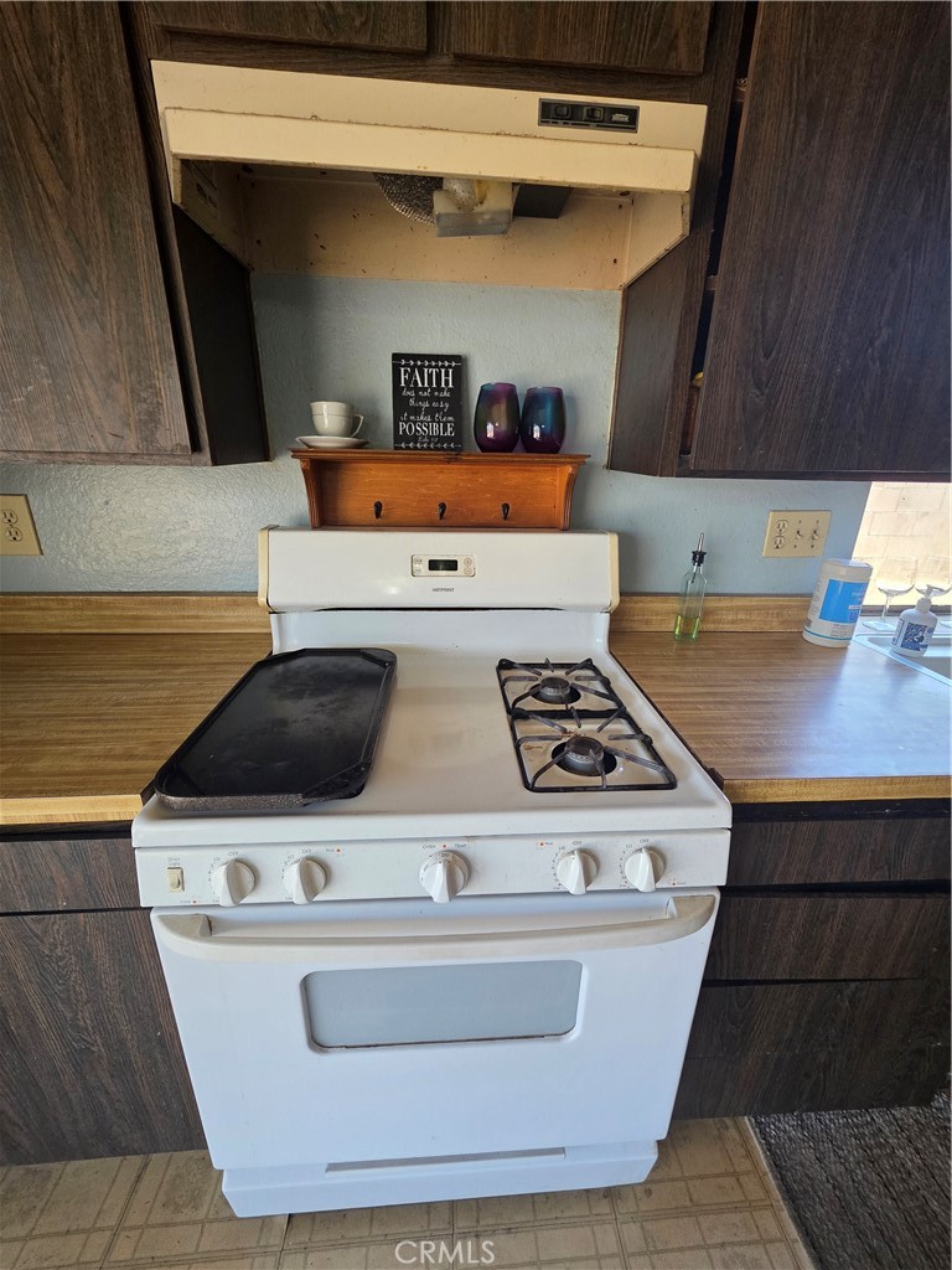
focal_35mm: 13
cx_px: 476
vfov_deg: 106.2
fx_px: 477
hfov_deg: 89.9
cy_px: 635
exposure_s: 1/120
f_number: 1.9
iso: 125
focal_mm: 2.2
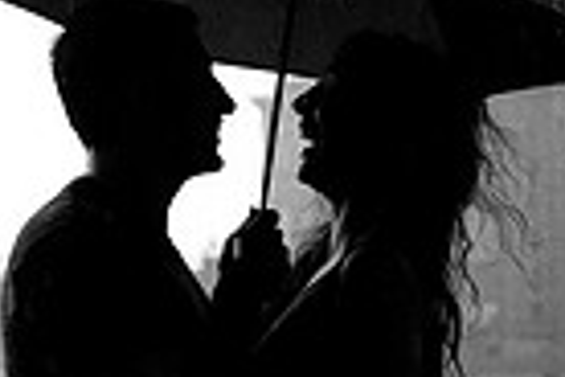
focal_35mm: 221
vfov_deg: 6.2
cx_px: -192
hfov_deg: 9.1
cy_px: 117
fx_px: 3470
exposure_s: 1/320
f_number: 2.5
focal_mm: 35
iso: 1000
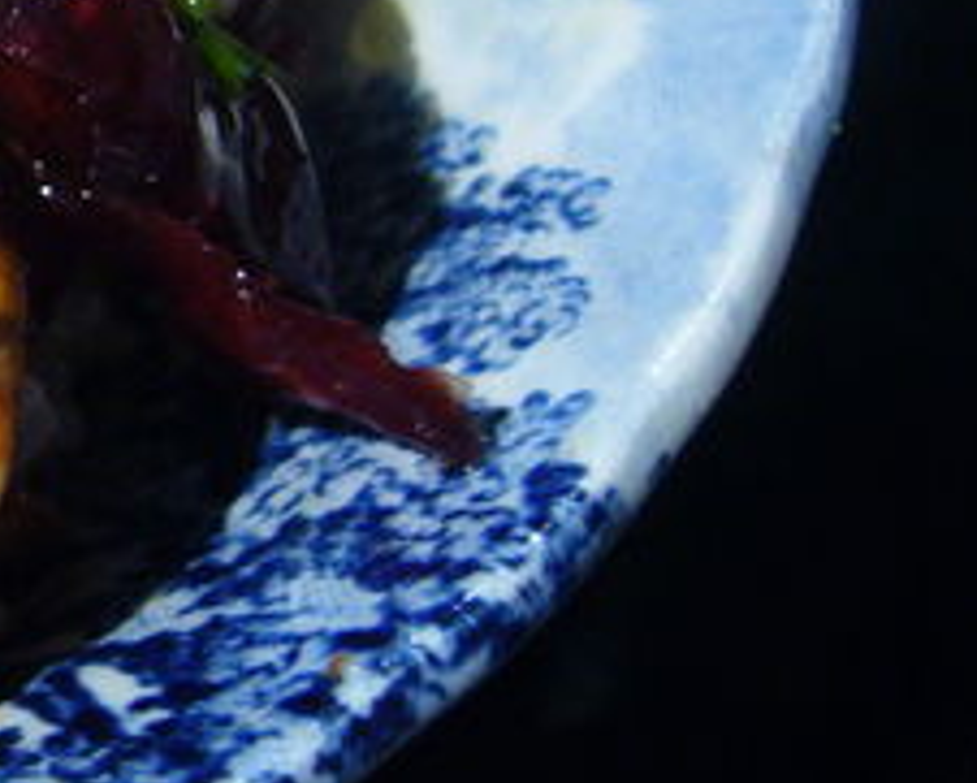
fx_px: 2922
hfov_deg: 17.4
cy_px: 195
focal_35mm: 101
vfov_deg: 15.2
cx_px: -426
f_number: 2.8
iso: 200
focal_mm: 5.8
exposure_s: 1/8
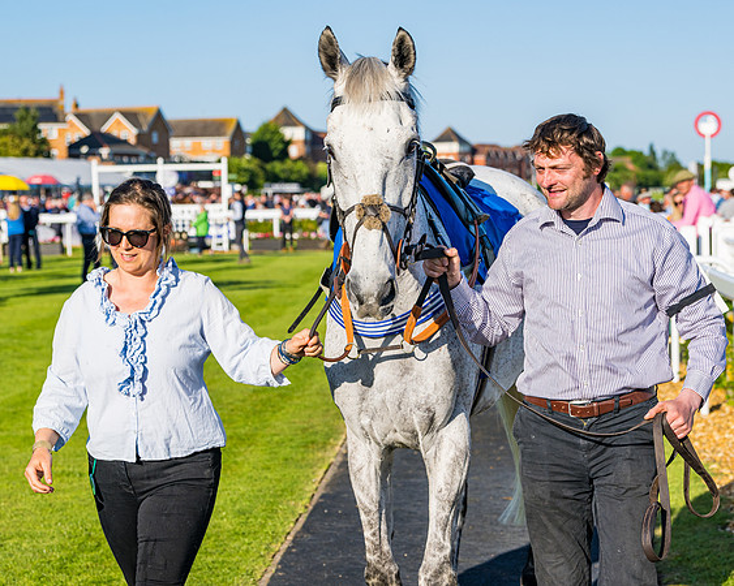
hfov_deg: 21.5
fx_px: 1934
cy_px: 323
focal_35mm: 89
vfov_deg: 17.2
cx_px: 406
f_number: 5
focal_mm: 70
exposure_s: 1/1250
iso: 200
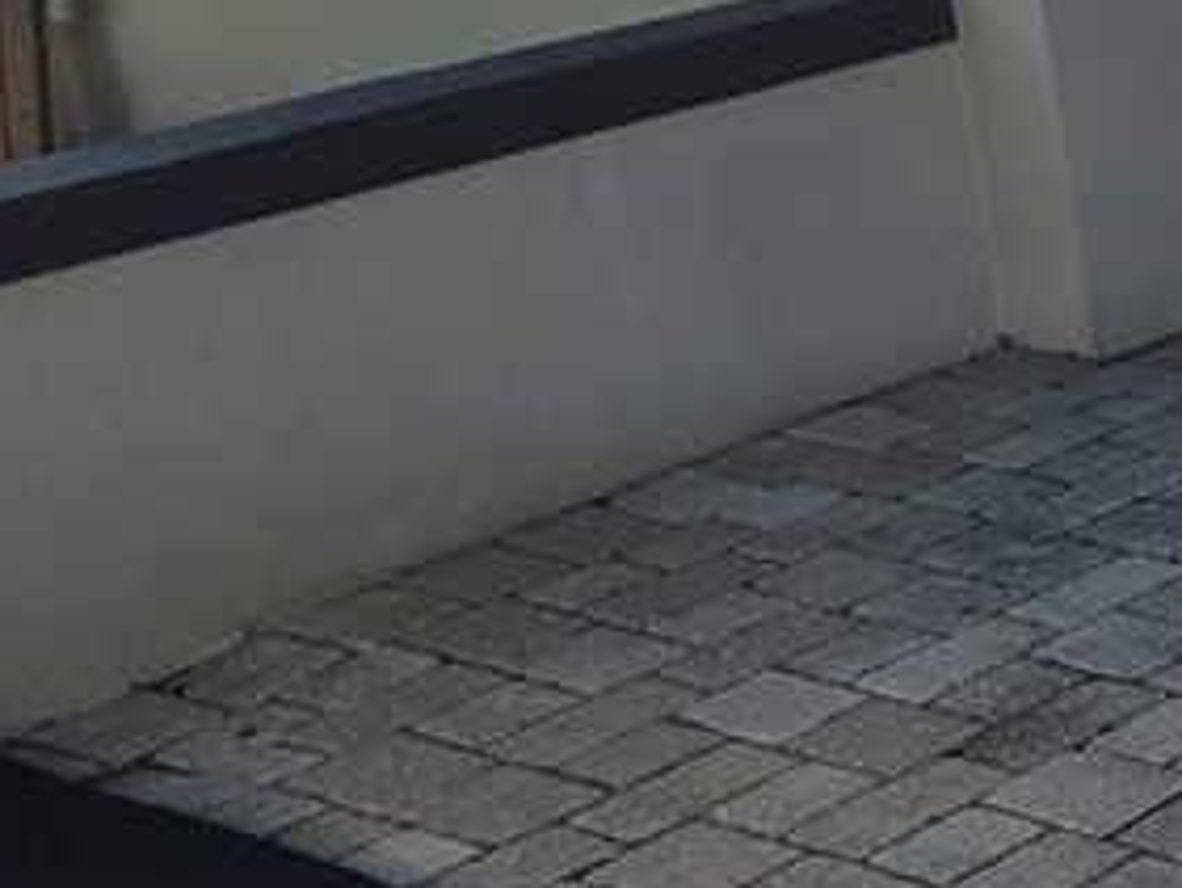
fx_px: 2528
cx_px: 2511
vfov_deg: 19.4
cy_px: 25
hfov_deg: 17.1
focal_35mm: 74
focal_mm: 2.2
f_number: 1.9
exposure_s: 1/2524
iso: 40
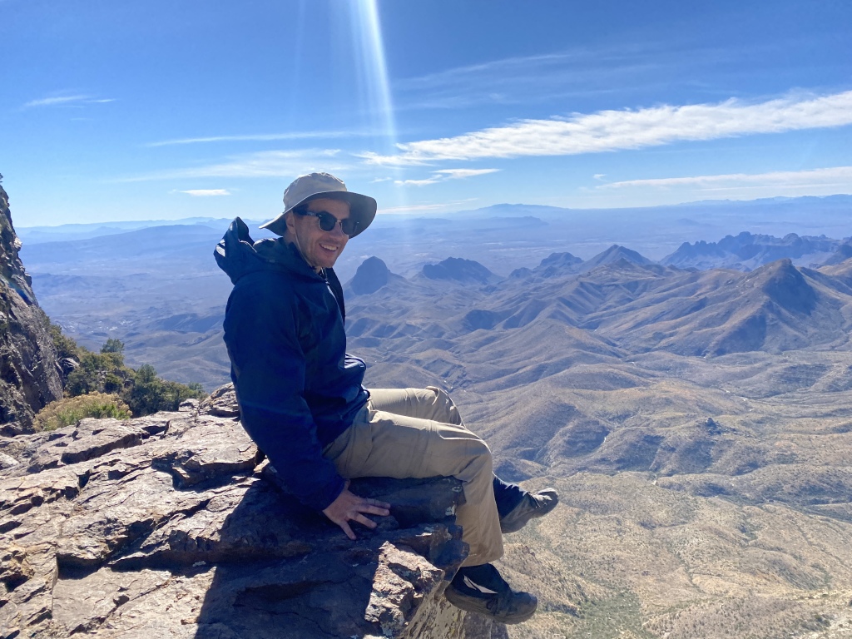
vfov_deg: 53.1
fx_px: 640
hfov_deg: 67.3
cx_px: 426
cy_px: 320
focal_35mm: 26
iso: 32
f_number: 1.8
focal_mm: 4.25
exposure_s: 1/3846
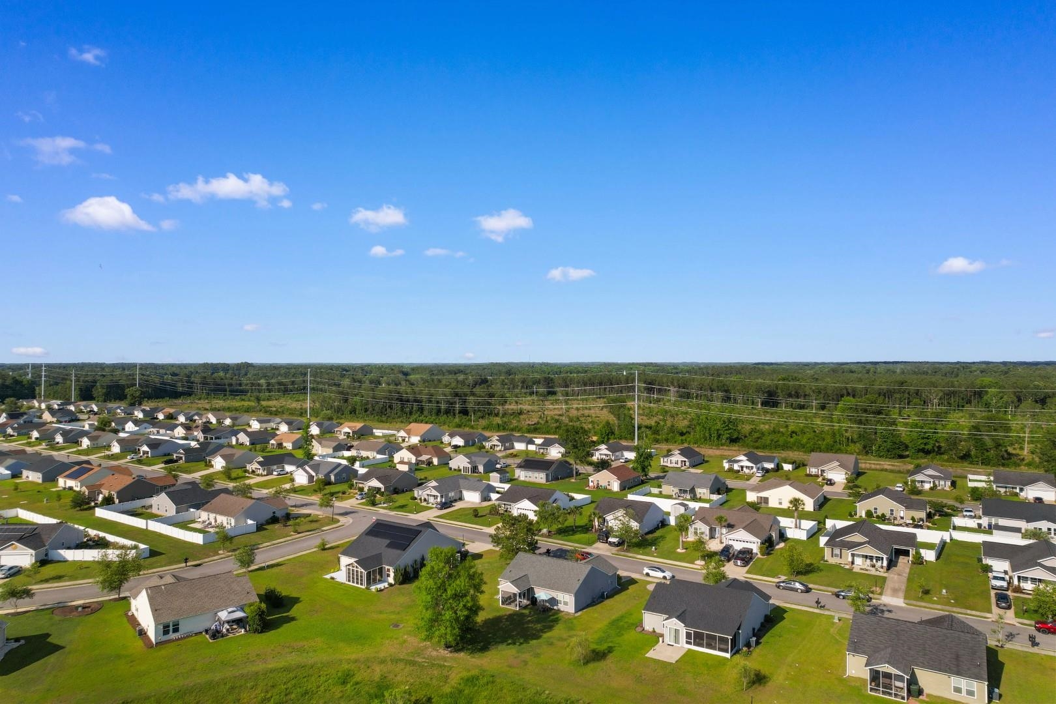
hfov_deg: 78.6
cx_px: 528
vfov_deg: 57.2
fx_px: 645
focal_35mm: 22
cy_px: 352
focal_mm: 8.38
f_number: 2.8
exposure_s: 1/640
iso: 110
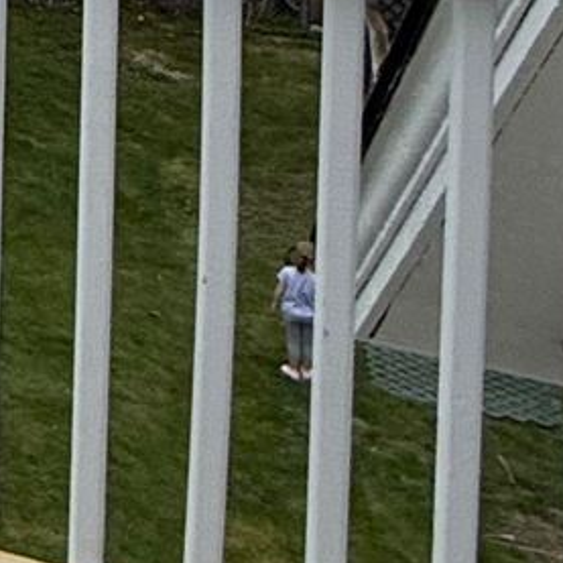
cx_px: -1075
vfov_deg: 14.4
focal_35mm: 103
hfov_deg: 11.3
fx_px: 1895
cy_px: -522
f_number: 2.2
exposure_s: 1/2320
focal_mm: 2.22
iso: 50
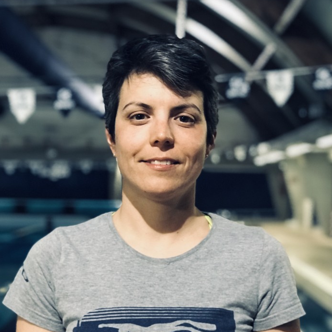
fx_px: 738
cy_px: 213
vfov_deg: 25.3
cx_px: 167
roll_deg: -0.8
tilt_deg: -1.4
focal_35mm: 68
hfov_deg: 25.4
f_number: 2.8
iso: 800
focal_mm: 6.6
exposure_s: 1/50
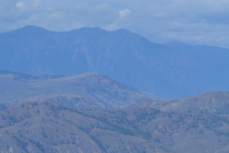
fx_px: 1427
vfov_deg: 6.1
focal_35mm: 224
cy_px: 154
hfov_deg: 9.1
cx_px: 229
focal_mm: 55
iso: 100
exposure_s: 1/320
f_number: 9
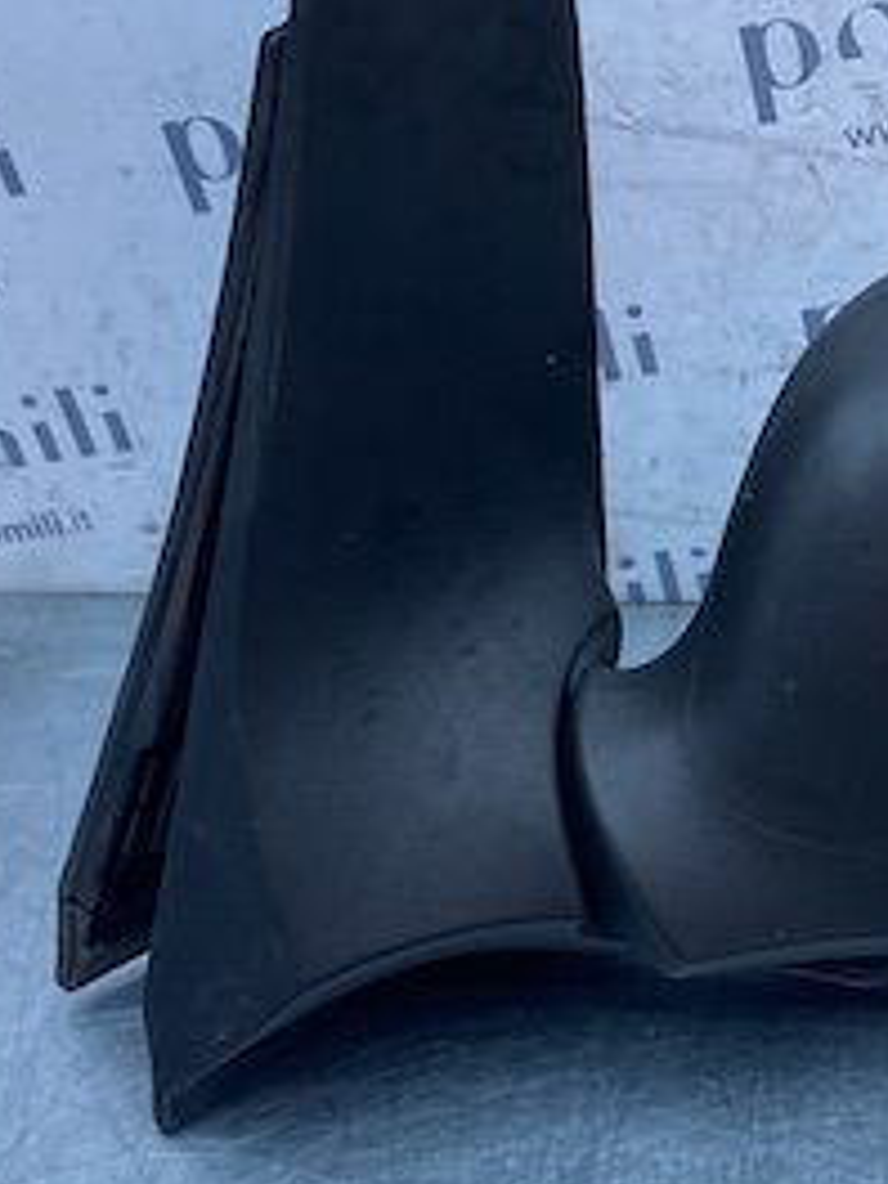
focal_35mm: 63
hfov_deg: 22.7
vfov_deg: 30.7
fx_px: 2155
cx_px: 798
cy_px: 601
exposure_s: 1/782
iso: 32
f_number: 1.8
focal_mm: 4.25
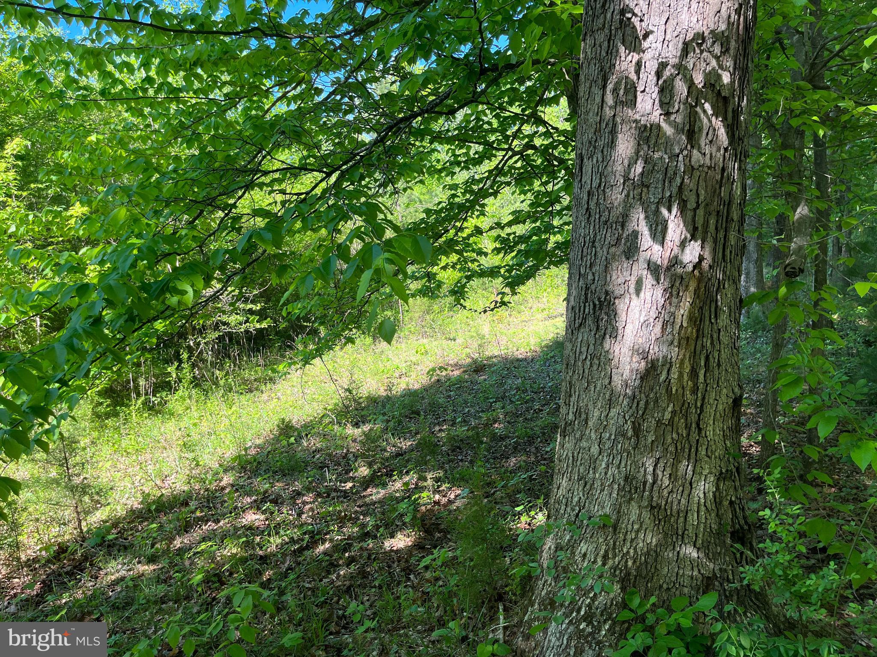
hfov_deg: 67.3
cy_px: 328
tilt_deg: -3.0
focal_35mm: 26
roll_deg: +5.8
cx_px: 438
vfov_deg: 53.1
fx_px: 659
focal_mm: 5.1
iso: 50
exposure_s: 1/589
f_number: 1.6
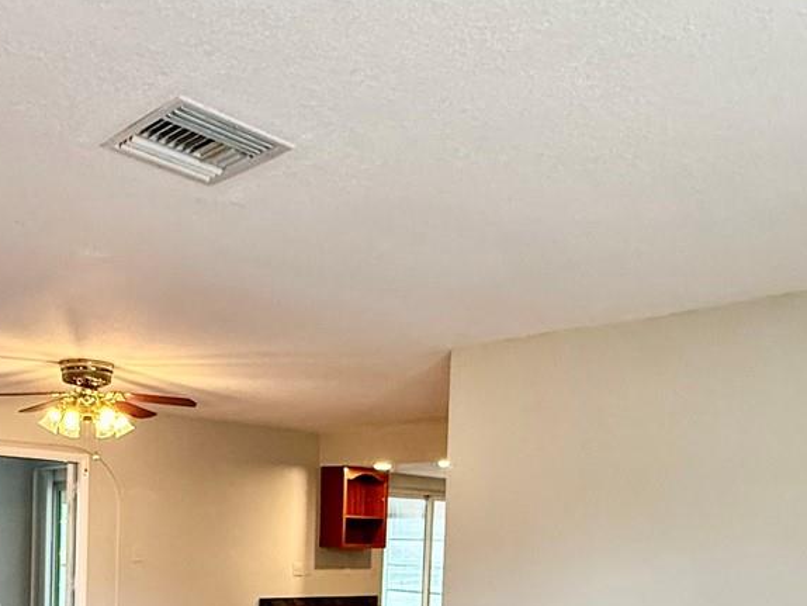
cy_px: 581
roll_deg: -2.2
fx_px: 910
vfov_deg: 34.1
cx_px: 271
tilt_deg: -2.1
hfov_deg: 47.1
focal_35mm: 39
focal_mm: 2.22
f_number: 2.2
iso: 400
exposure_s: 1/120
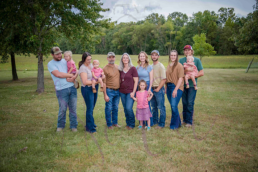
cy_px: 86
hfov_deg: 50.7
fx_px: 272
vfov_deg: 35.1
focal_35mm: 38
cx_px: 129
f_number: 4.5
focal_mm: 38
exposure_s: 1/500
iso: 400
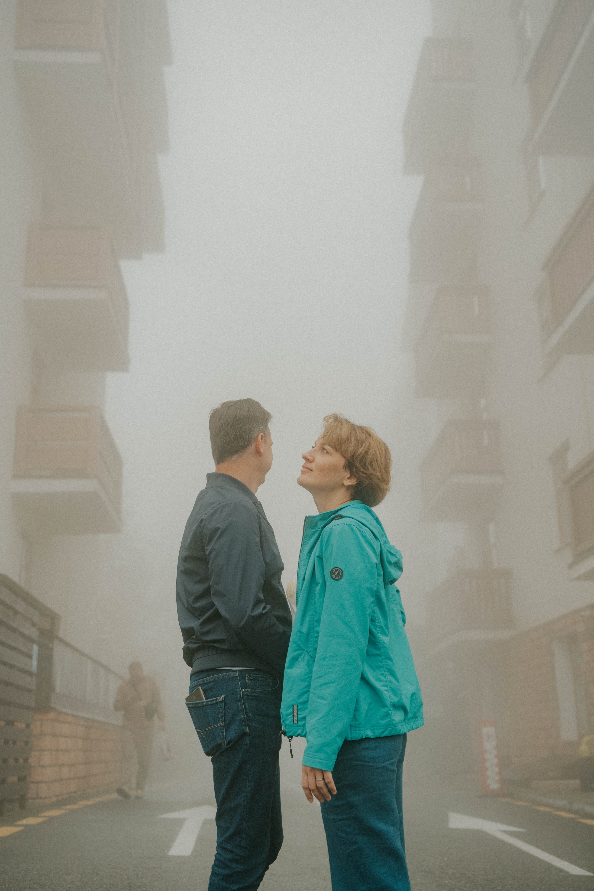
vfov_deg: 47.4
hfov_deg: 32.6
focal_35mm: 41
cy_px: 446
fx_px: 1014
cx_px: 297
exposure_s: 1/100
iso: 320
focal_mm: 41
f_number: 3.5
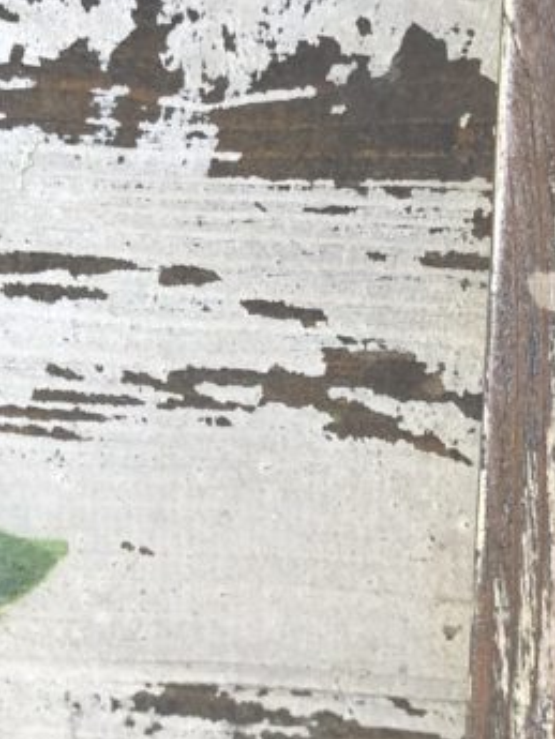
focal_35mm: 83
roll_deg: -0.6
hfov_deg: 17.8
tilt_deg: -15.7
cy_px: 409
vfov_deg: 23.5
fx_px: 1773
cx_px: 306
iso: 40
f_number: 1.8
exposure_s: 1/33
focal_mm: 4
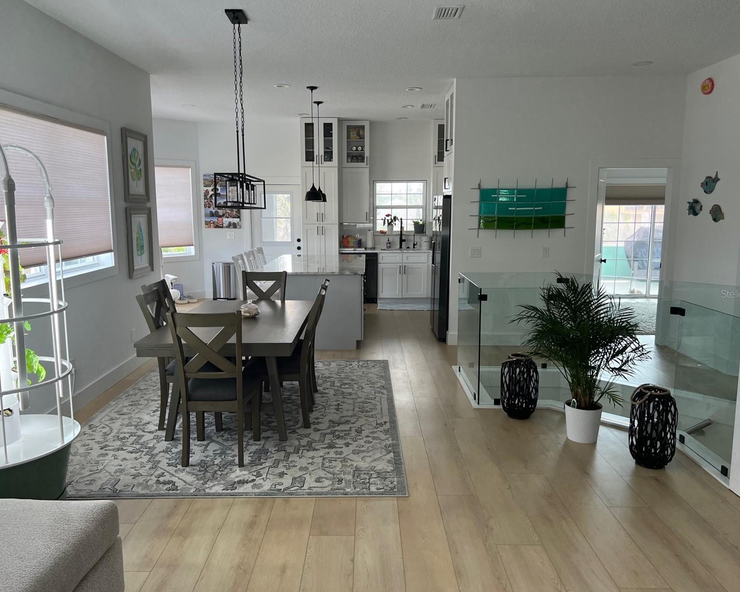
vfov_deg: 51.5
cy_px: 293
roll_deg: +0.4
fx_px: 613
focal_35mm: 28
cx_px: 361
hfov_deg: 62.2
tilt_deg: -8.4
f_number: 1.5
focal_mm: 5.7
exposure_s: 1/147
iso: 50
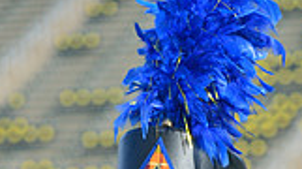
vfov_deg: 3.0
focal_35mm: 396
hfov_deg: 5.5
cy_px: 419
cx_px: 175
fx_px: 3166
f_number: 5.6
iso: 125
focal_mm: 135
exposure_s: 1/800
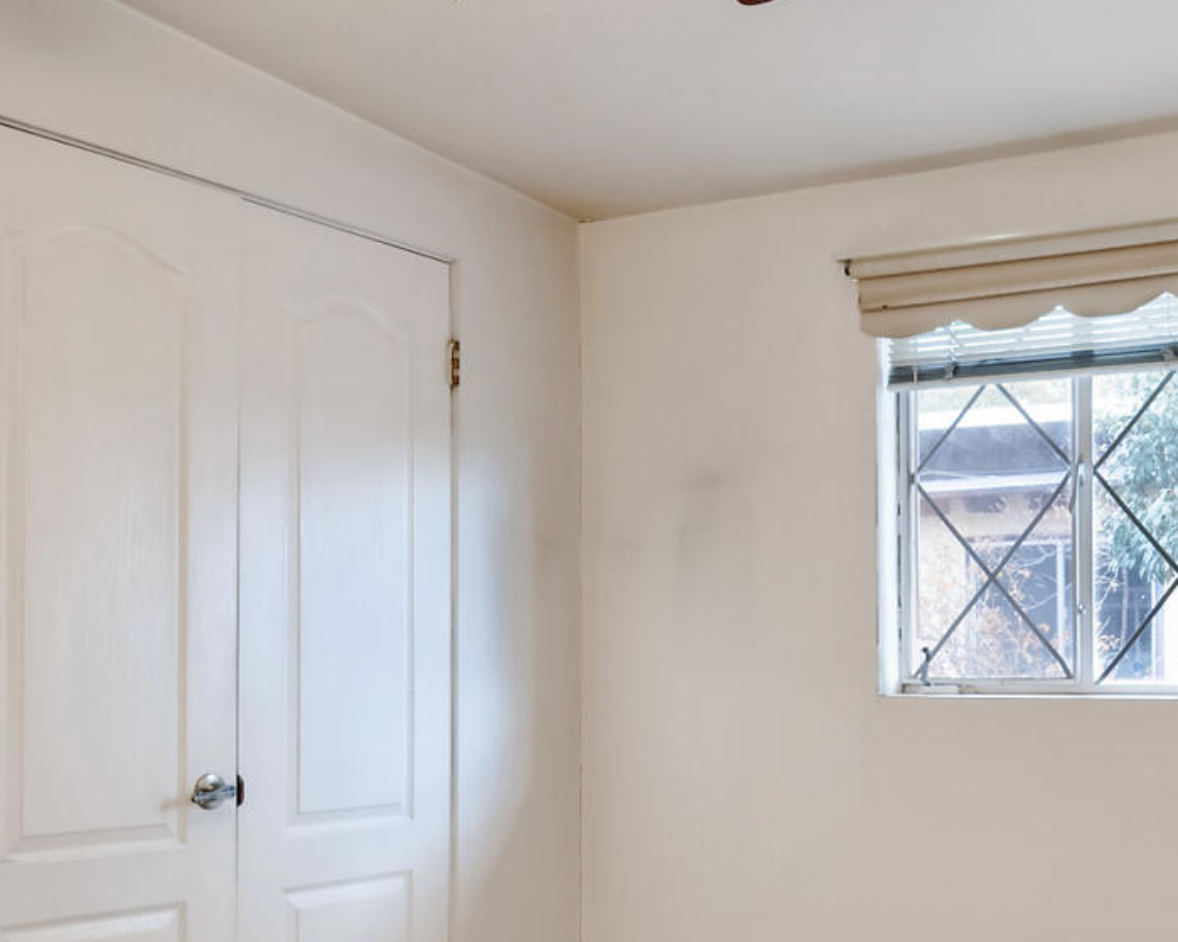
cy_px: 778
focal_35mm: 47
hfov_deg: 38.9
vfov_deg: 31.1
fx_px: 1638
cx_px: 824
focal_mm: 14
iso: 800
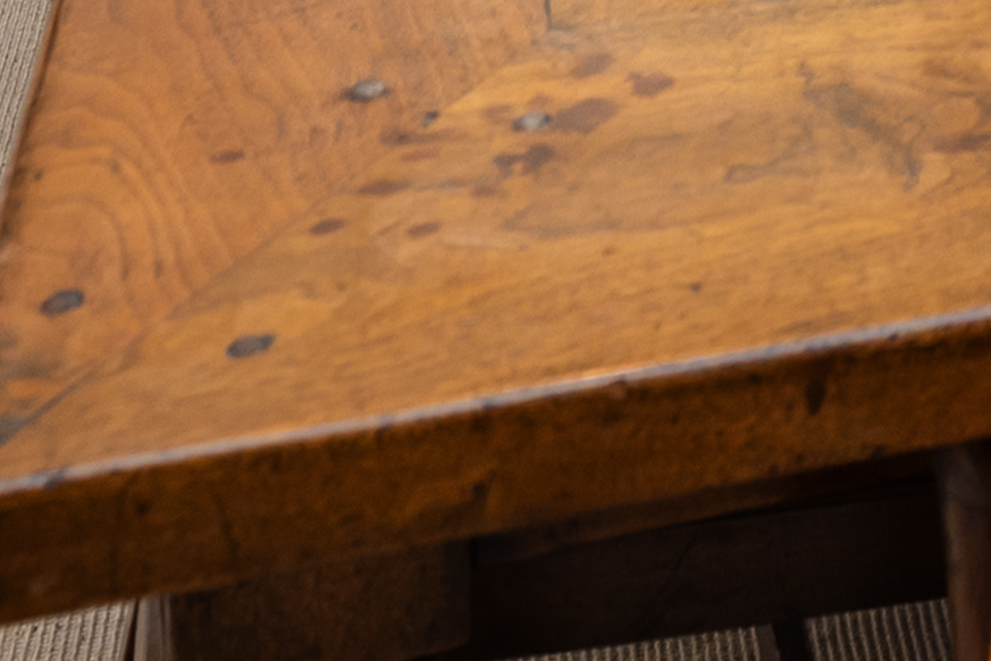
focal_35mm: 110
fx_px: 3028
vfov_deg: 9.5
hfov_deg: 16.9
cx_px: 1480
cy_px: -1378
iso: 320
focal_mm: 16
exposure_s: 1/5
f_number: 5.6
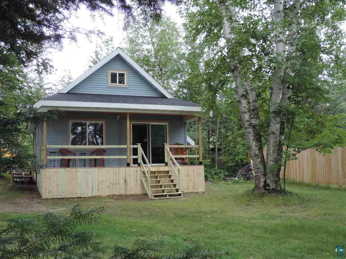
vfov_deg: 36.0
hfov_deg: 46.8
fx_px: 400
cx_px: 173
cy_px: 130
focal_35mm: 40
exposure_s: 1/60
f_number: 3.3
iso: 80
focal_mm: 7.1
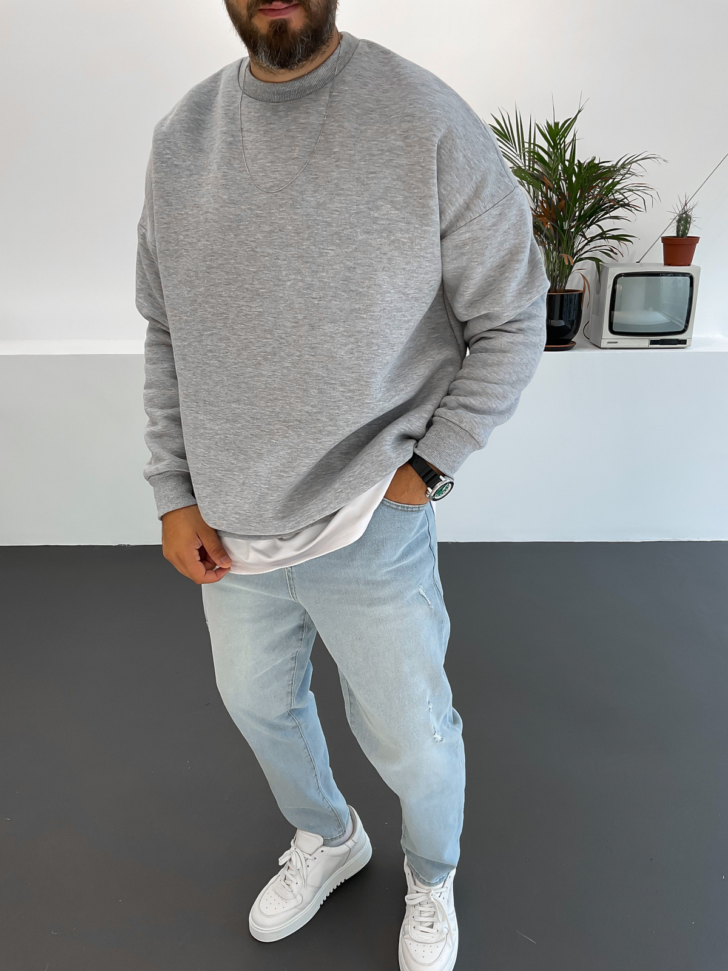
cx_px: 364
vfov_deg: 61.7
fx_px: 813
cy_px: 486
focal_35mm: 29
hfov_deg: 48.2
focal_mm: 3
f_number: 1.8
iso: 25
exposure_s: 1/100
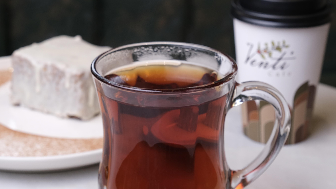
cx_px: 167
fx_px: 900
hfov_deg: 21.1
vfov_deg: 12.0
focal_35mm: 101
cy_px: 72
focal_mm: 41.4
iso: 400
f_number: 6.4
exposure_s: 1/125
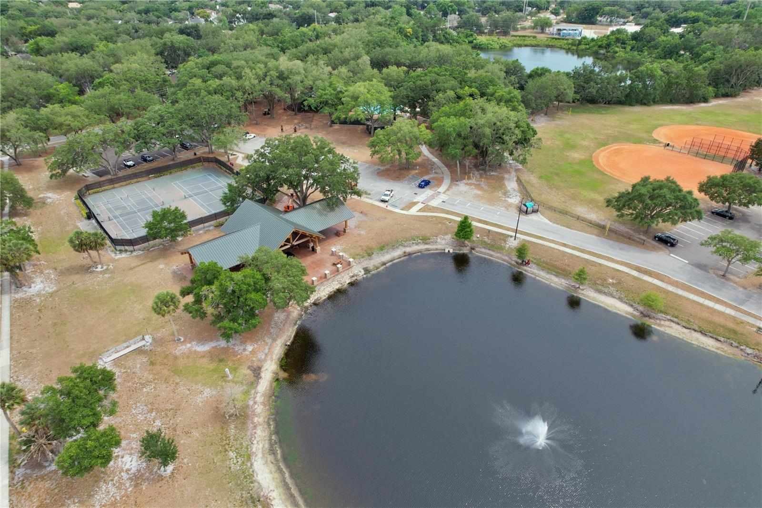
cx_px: 381
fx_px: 466
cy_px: 254
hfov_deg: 78.6
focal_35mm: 22
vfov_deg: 57.2
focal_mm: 8.38
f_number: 2.8
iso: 200
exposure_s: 1/1600
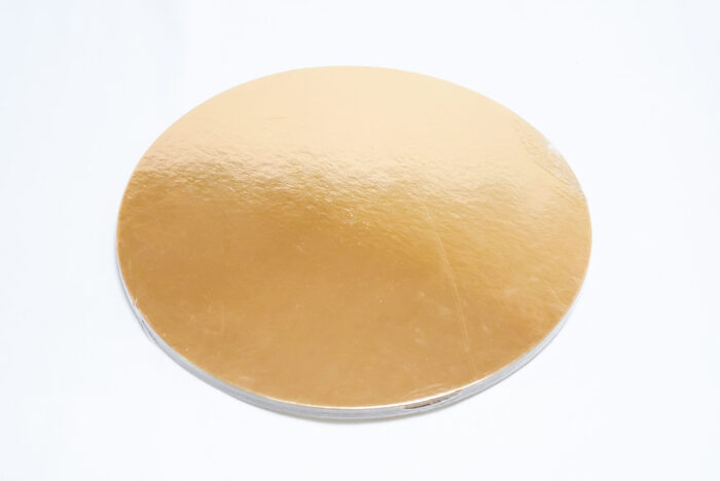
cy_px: 240
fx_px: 1401
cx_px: 360
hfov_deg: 28.8
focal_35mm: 70
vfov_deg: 19.5
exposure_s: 1/200
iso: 3200
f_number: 9
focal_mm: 70
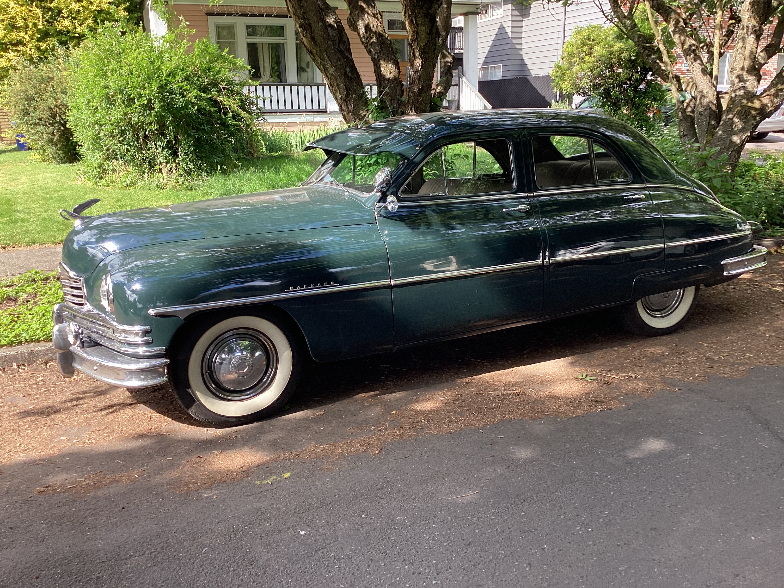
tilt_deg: -16.2
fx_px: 702
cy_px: 294
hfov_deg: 58.4
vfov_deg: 45.4
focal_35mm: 31
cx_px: 392
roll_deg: +3.3
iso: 25
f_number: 2.4
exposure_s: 1/100
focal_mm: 3.3
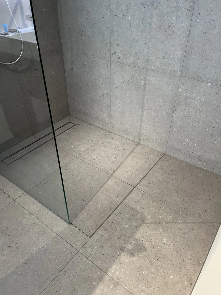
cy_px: 148
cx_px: 110
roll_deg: +2.3
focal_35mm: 26
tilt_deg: -37.2
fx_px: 221
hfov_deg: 53.1
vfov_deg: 67.3
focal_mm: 5.1
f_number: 1.6
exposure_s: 1/60
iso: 200
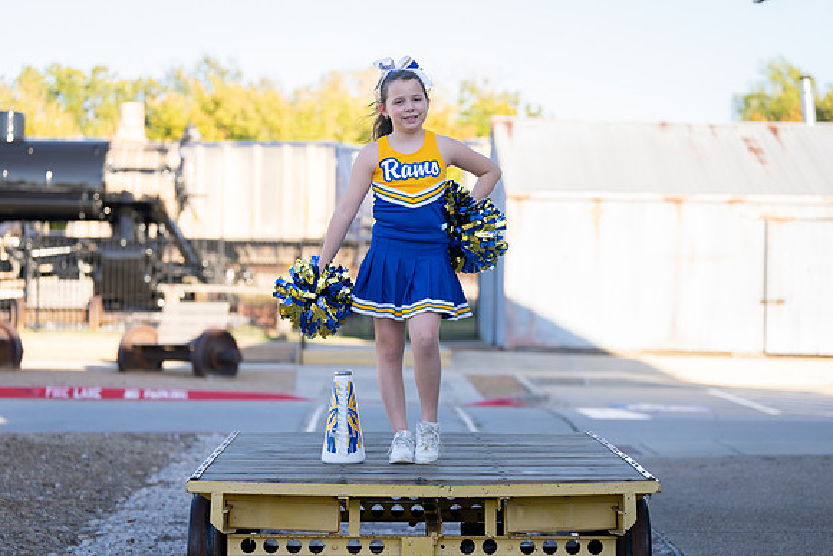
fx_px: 2012
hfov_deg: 23.4
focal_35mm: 87
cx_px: 416
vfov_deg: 15.7
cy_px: 278
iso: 100
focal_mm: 85
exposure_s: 1/320
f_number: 2.8
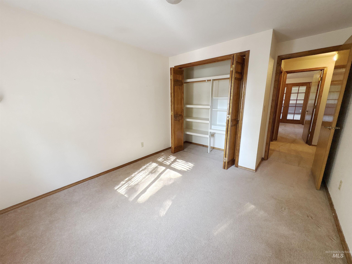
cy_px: 132
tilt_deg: -12.0
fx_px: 142
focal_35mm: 14
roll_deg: +0.9
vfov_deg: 85.7
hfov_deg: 102.1
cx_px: 176
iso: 250
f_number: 2.2
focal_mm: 2.22
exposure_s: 1/60
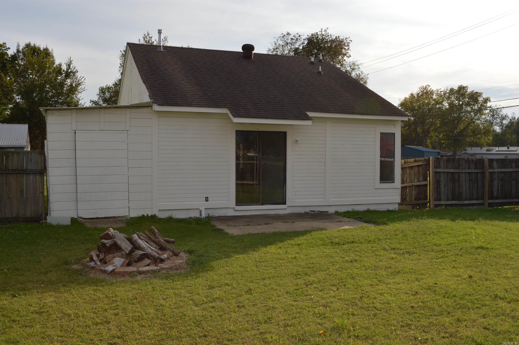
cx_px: 260
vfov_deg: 39.9
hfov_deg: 57.3
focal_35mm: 33
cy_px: 172
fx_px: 475
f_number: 9
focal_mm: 22
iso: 100
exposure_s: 1/200
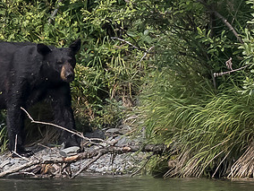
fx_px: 7954
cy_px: -143
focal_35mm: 1084
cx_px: 251
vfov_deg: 1.4
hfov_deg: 1.8
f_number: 9
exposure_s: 1/320
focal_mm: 92
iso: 400
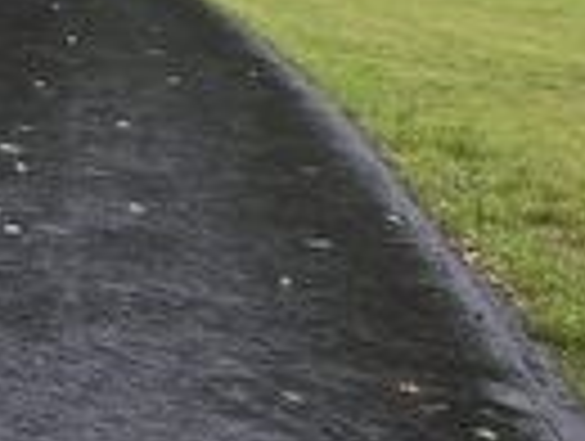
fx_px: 1354
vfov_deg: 16.8
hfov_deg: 12.2
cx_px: -1094
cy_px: -216
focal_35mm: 80
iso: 50
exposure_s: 1/260
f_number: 2.2
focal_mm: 2.2
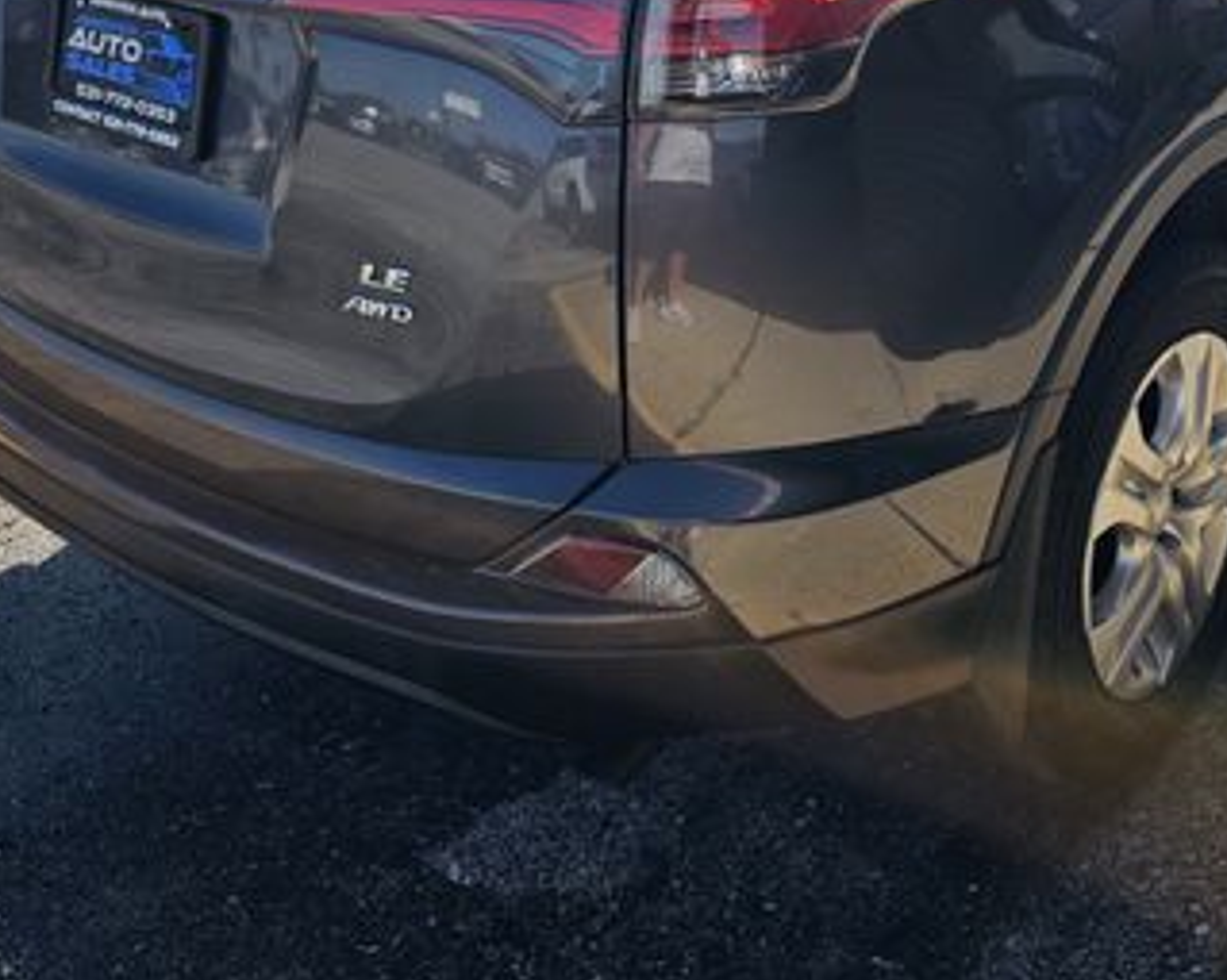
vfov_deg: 31.6
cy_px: 65
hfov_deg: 41.0
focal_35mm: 45
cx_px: 719
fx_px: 1634
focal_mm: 6.3
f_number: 1.7
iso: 10
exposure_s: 1/675
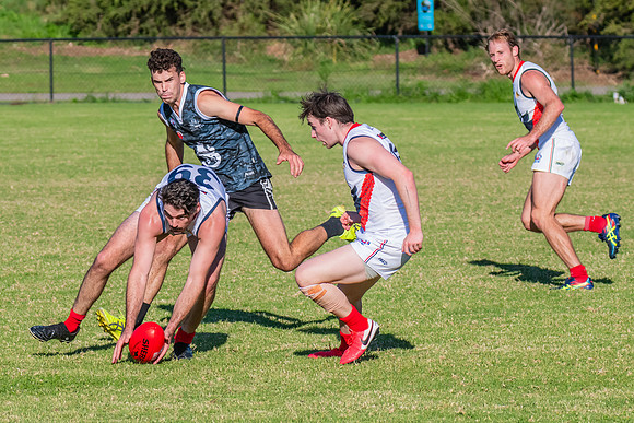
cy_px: 288
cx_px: 163
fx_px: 6813
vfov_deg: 3.6
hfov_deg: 5.3
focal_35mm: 387
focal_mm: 240
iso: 800
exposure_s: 1/1600
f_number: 9
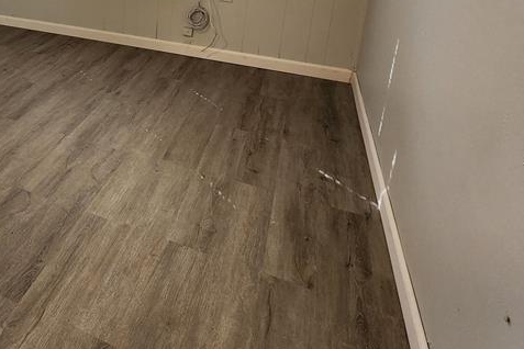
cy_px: 8
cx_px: 48
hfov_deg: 54.9
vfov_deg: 40.1
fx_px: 422
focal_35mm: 29
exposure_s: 1/60
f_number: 2.2
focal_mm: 2.2
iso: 160
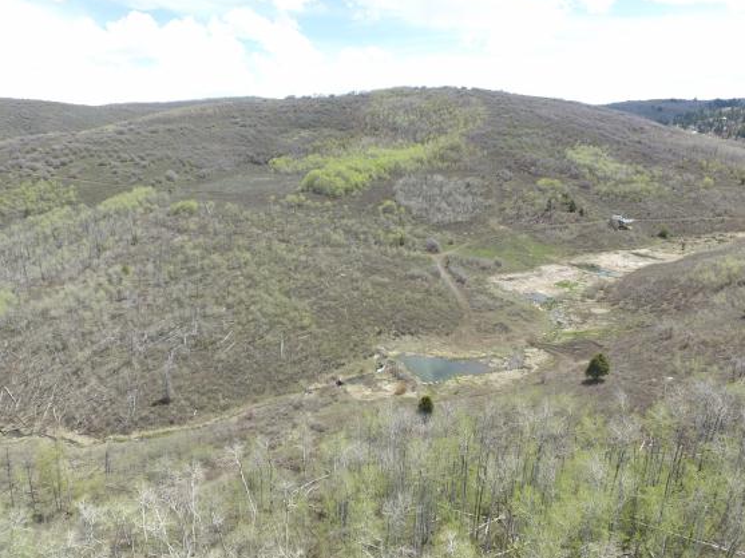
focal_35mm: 23
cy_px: 266
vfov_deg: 58.8
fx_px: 495
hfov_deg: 73.6
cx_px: 320
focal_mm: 3.61
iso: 100
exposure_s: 1/526
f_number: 2.8
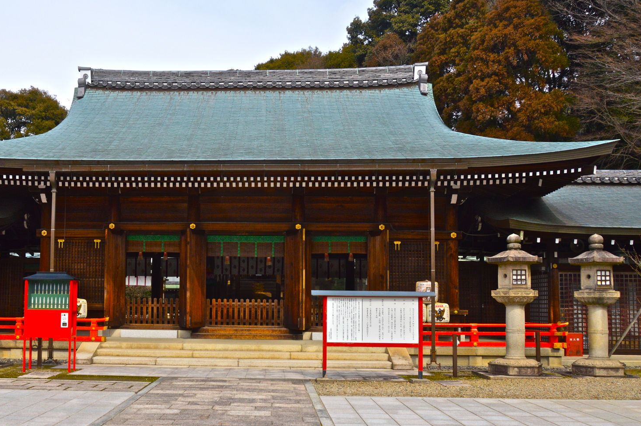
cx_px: 227
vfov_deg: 35.7
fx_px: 658
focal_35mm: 37
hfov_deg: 51.2
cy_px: 257
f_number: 5.6
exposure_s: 1/1250
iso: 400
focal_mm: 18
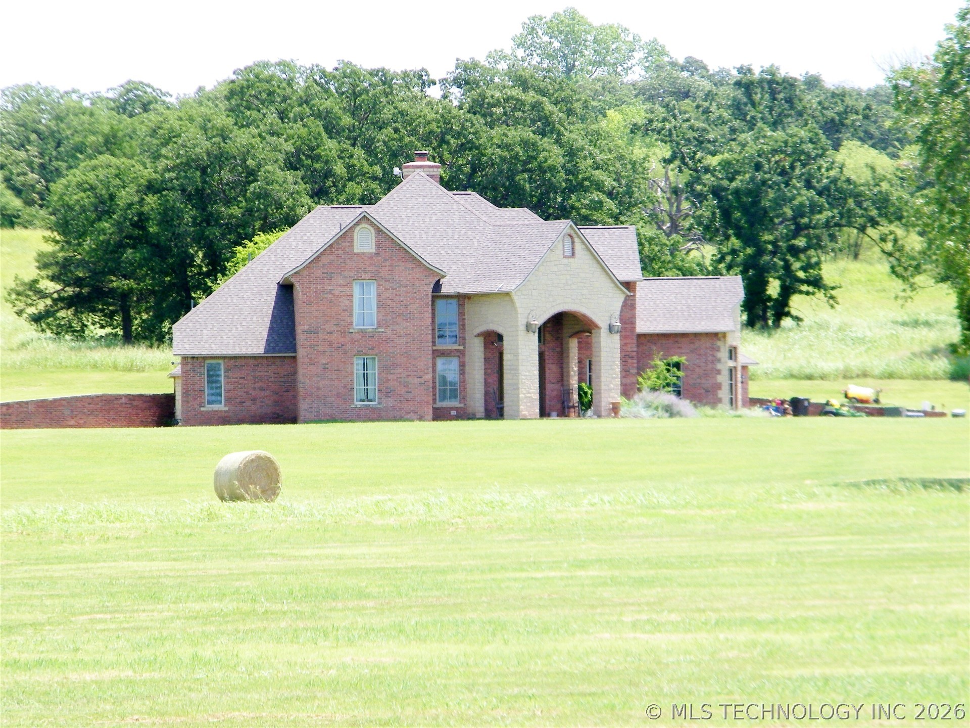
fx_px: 4932
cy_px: 364
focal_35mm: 176
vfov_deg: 8.4
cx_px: 485
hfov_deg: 11.2
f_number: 5.1
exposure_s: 1/250
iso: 80
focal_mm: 31.4
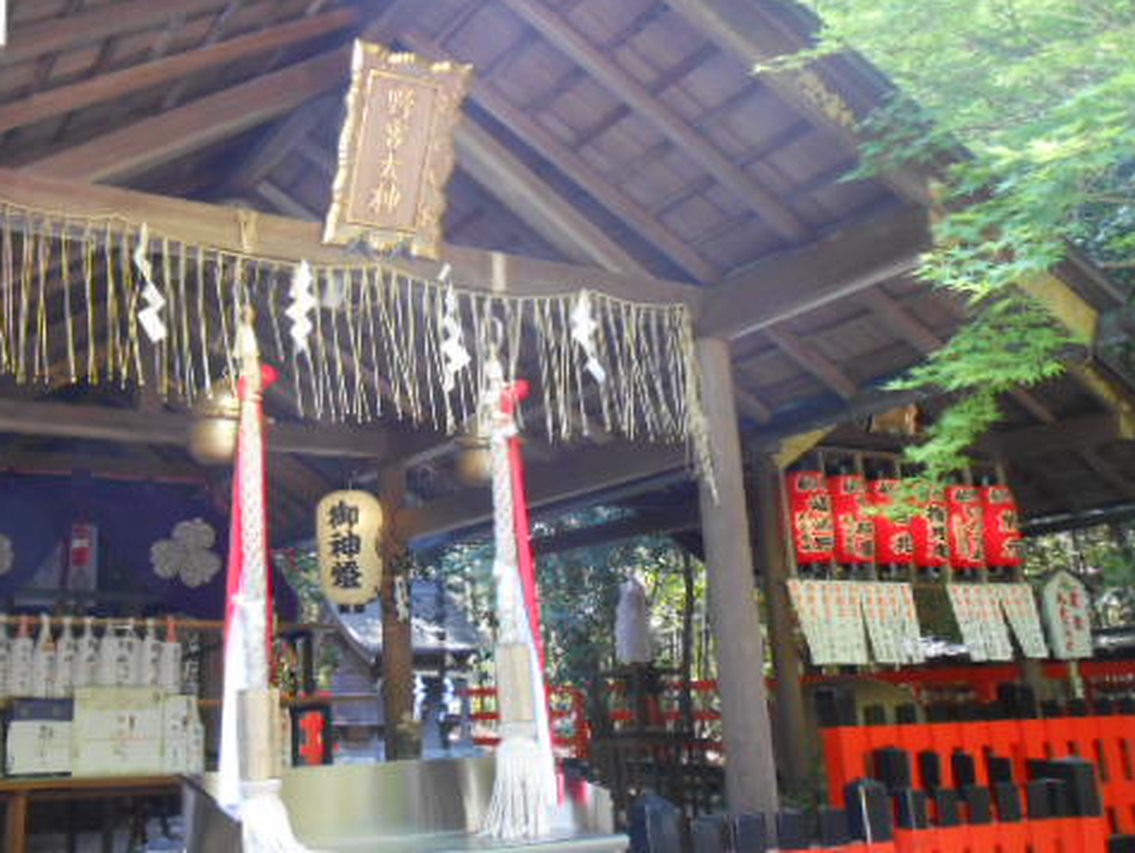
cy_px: 394
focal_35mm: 35
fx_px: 1148
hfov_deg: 51.6
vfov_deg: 40.7
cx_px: 378
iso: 320
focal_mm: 4.6
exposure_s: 1/30
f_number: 3.5
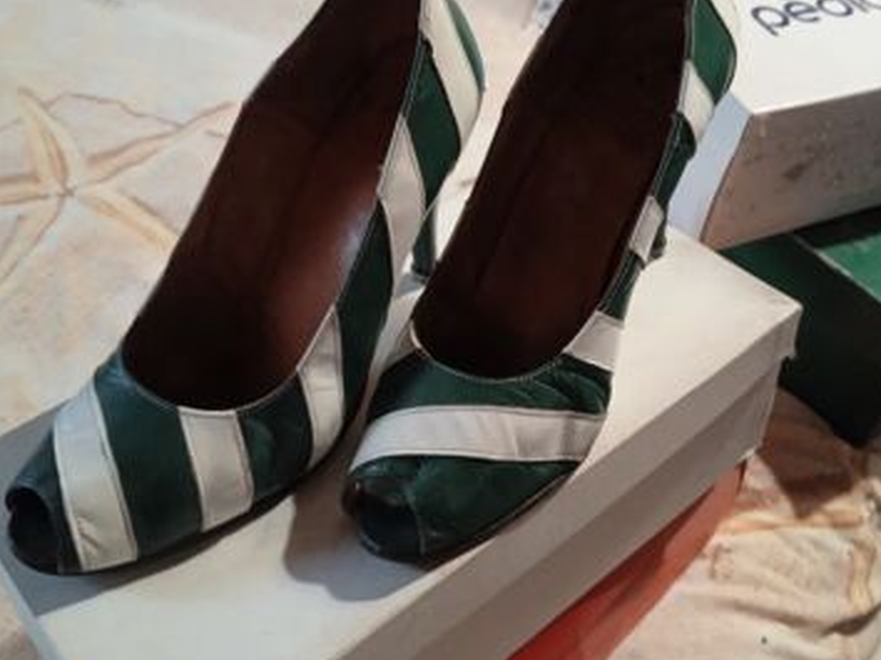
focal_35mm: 38
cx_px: 495
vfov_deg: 37.7
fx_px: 966
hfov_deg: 48.9
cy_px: 306
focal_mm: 3.43
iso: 1108
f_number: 2.2
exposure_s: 1/20
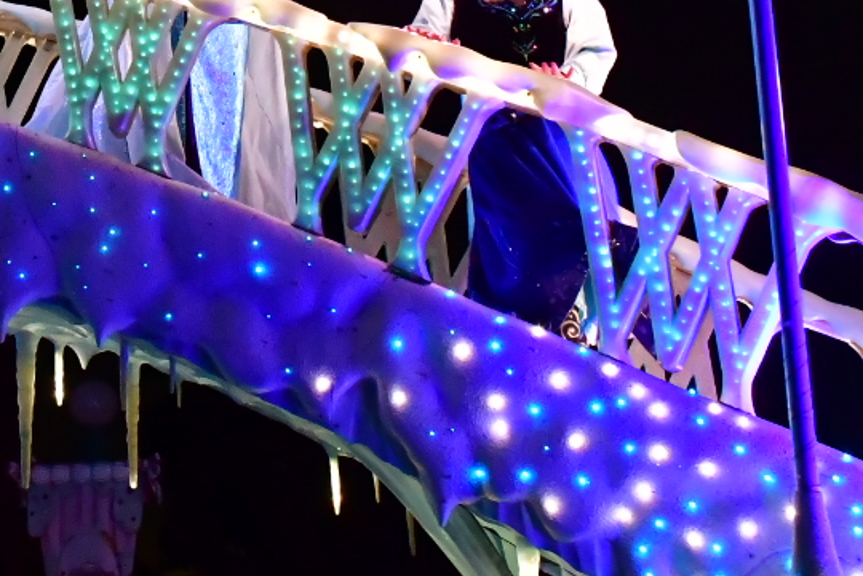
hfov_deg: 24.6
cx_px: 152
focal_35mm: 81
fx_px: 1942
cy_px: -90
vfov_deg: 16.3
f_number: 5.6
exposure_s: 1/80
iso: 5000
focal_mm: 18
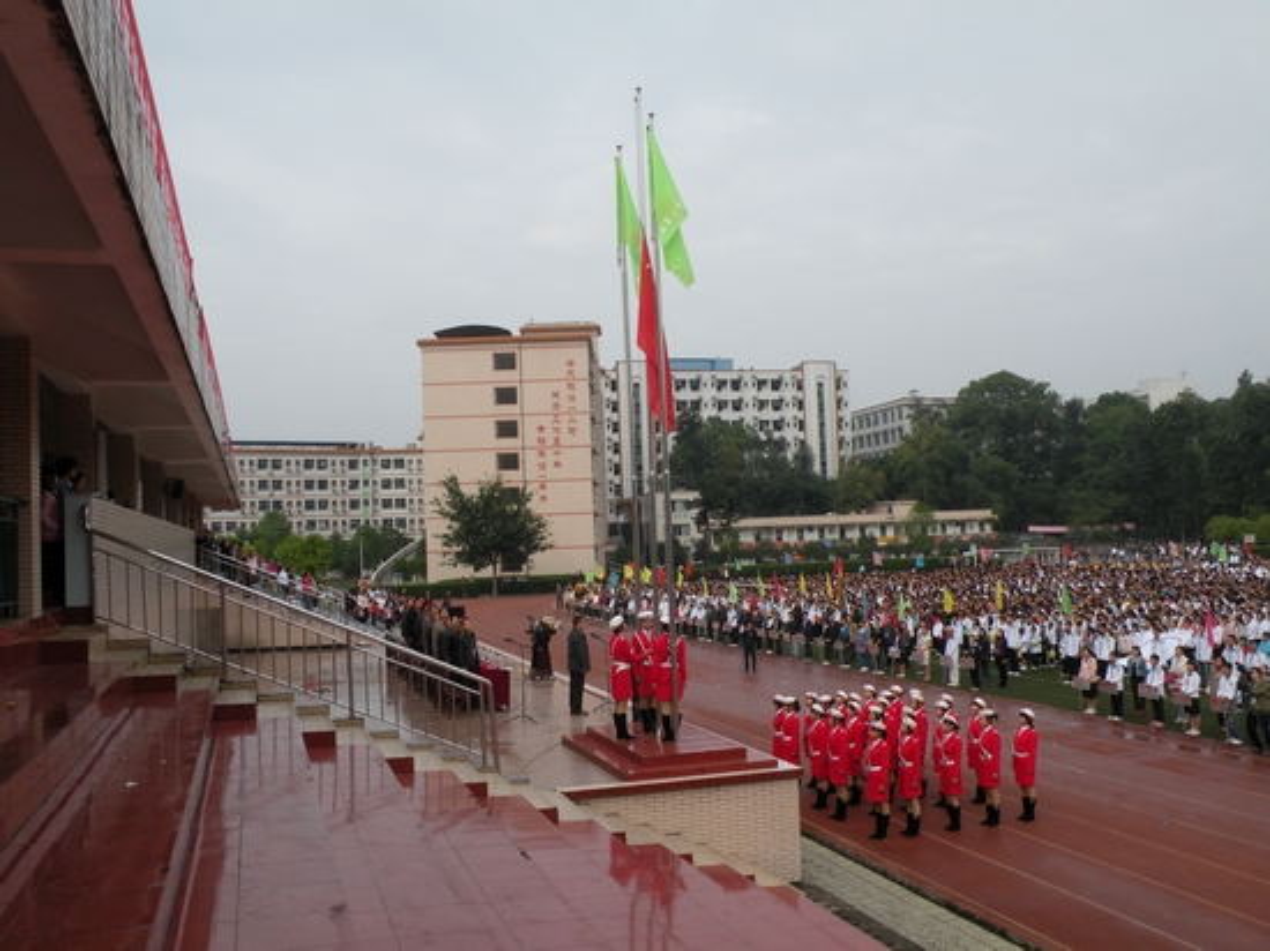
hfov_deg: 55.4
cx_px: 635
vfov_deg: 42.9
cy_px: 476
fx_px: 1210
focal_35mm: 33
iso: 64
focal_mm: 5.8
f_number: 6.3
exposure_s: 1/180
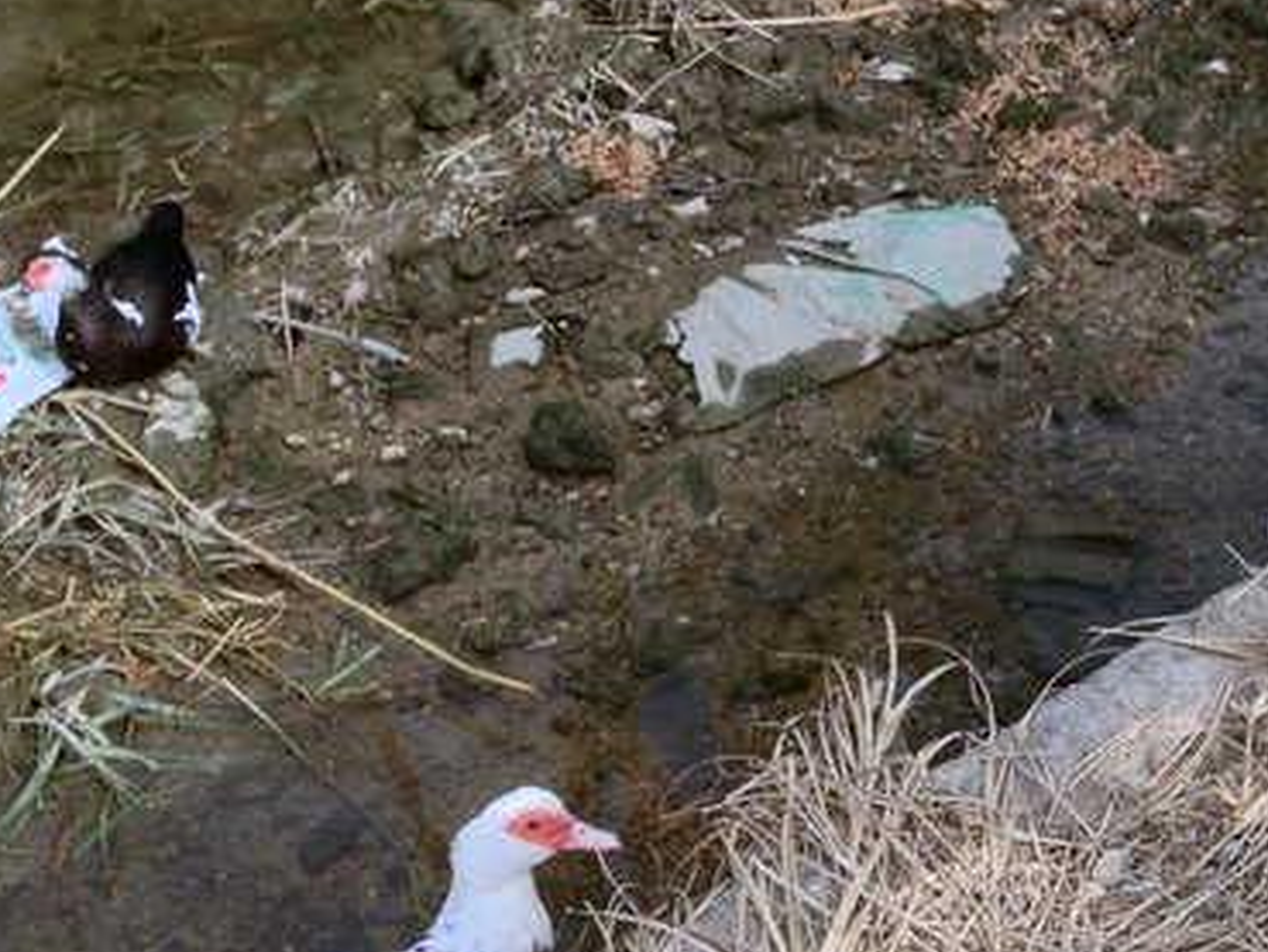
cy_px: 402
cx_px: 1519
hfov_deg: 19.1
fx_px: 3554
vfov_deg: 15.2
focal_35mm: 97
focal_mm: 4.28
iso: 50
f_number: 2.4
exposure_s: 1/789
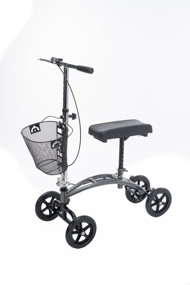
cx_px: 95
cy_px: 142
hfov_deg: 22.6
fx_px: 475
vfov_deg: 33.4
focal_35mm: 60
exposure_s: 1/160
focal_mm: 60
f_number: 10
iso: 200
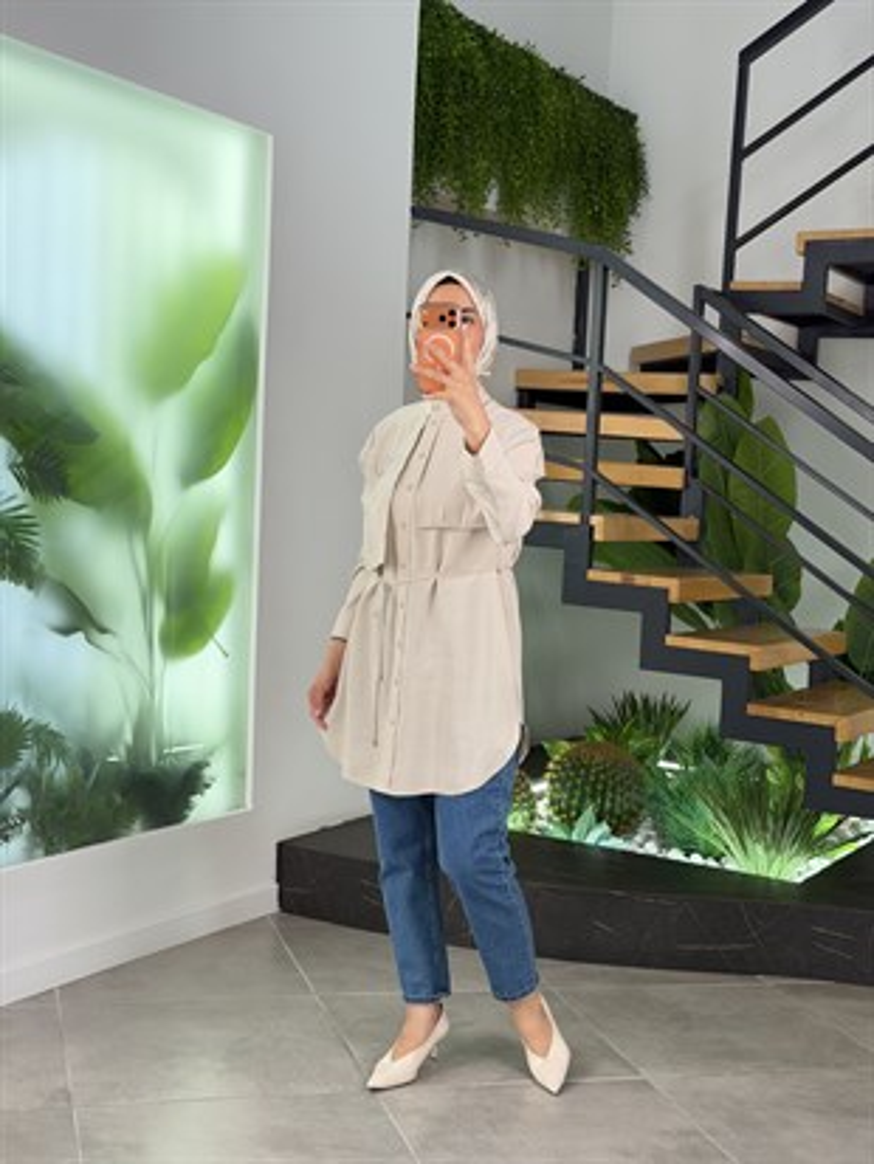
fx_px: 1615
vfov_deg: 39.6
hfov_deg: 30.3
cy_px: 582
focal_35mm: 48
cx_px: 437
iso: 100
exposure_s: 1/187
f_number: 1.78
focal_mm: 6.76
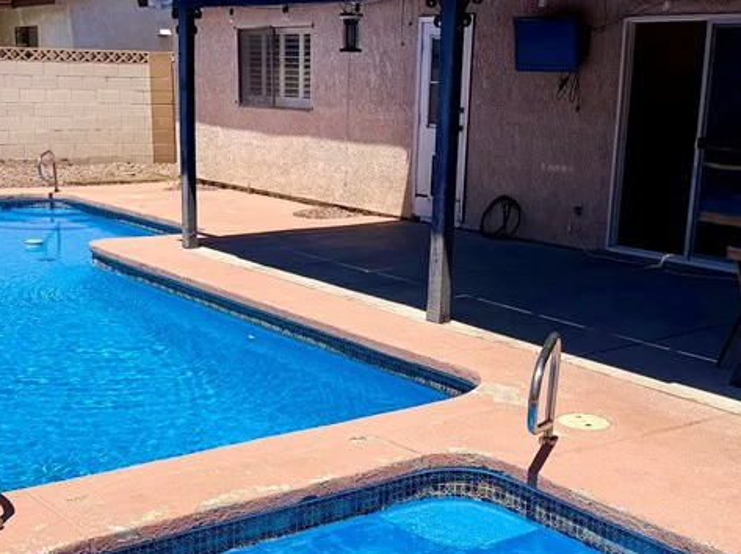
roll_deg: -0.9
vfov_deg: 27.8
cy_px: 376
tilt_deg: -14.6
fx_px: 1112
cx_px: 343
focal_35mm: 52
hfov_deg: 36.8
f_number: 1.78
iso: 80
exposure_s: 1/9091
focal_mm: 6.76
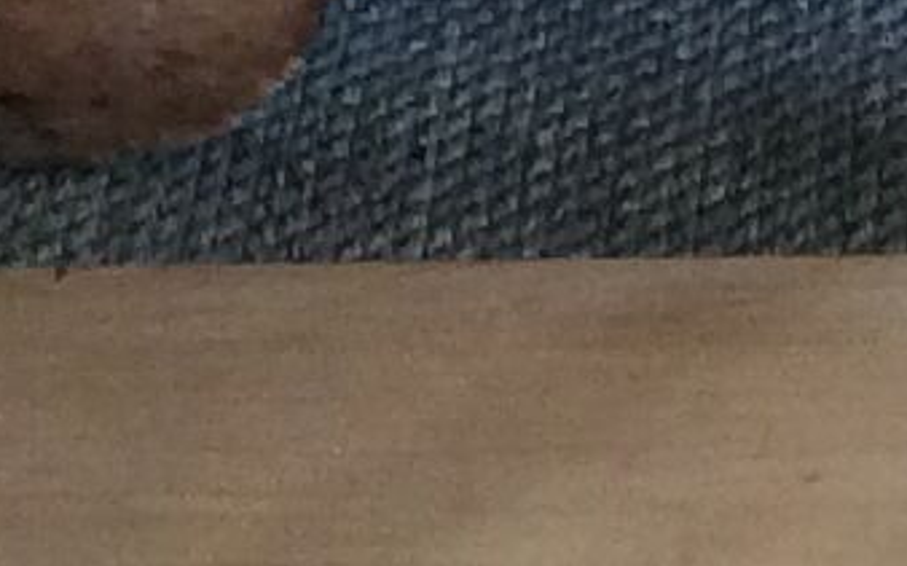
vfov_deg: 4.9
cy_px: -740
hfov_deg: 8.0
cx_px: 1186
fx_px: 6425
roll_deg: +3.1
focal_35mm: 260
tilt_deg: -25.6
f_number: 2.4
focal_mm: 3.3
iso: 160
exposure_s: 1/25
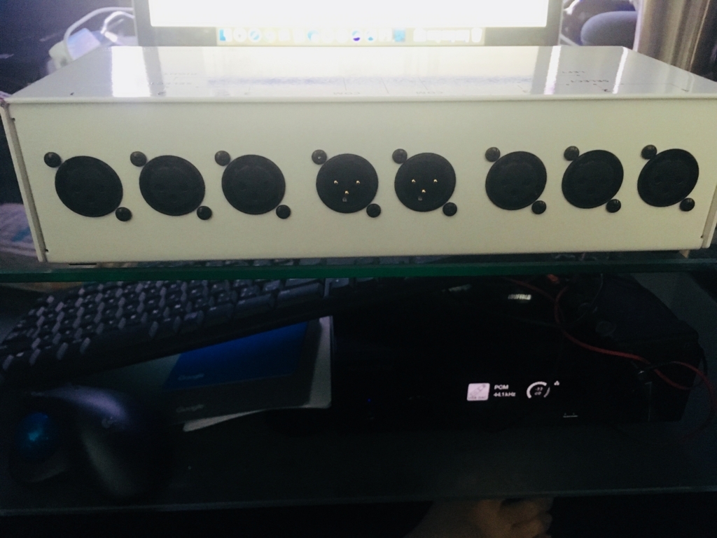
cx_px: 358
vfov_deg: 48.2
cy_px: 269
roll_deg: +0.4
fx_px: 601
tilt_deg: -28.2
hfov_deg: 61.7
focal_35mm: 29
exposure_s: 1/15
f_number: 2.2
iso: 250
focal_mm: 4.15
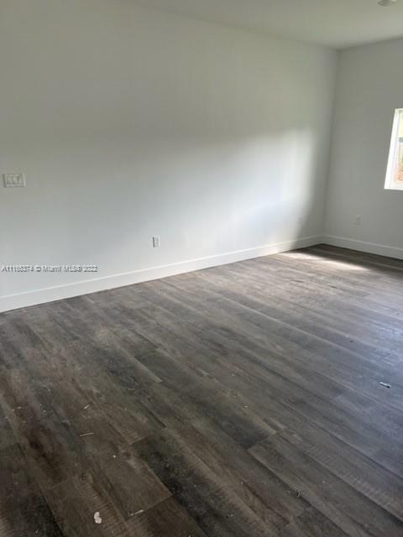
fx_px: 404
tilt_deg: -15.0
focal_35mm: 26
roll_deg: +1.0
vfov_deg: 67.3
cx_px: 202
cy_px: 268
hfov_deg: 53.1
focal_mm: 5.7
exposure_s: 1/121
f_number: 1.5
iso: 50
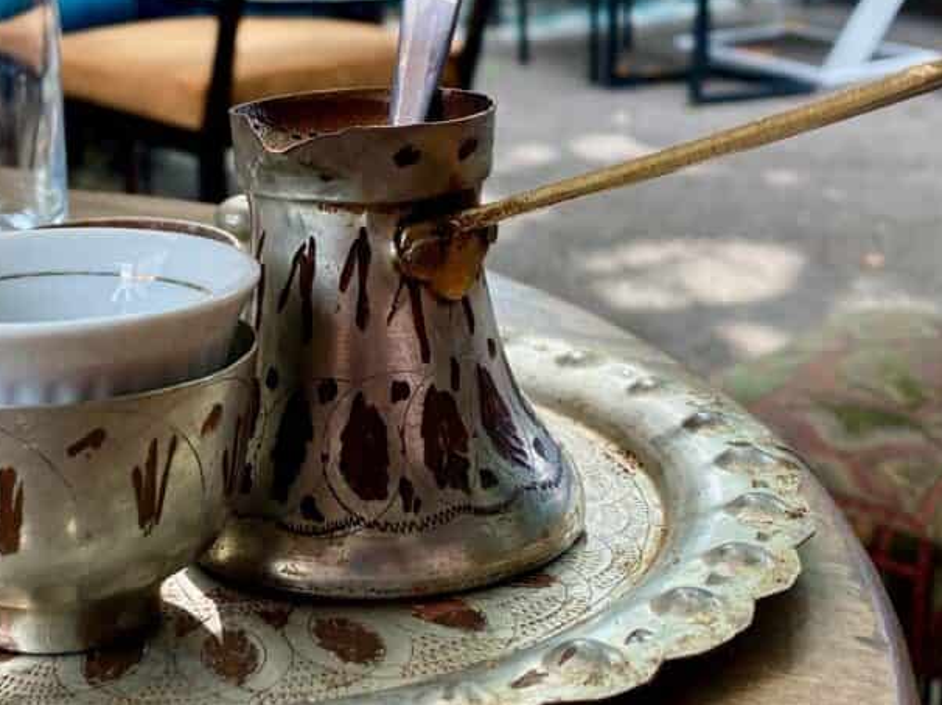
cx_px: 330
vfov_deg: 37.3
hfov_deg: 48.3
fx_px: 1034
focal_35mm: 38
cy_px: 233
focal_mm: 4.25
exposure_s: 1/121
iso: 80
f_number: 1.8
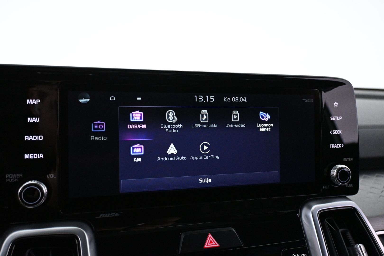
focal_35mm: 29
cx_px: 192
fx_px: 312
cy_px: 128
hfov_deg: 63.2
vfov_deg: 44.6
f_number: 3.8
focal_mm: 19.5
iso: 4000
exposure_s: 1/100
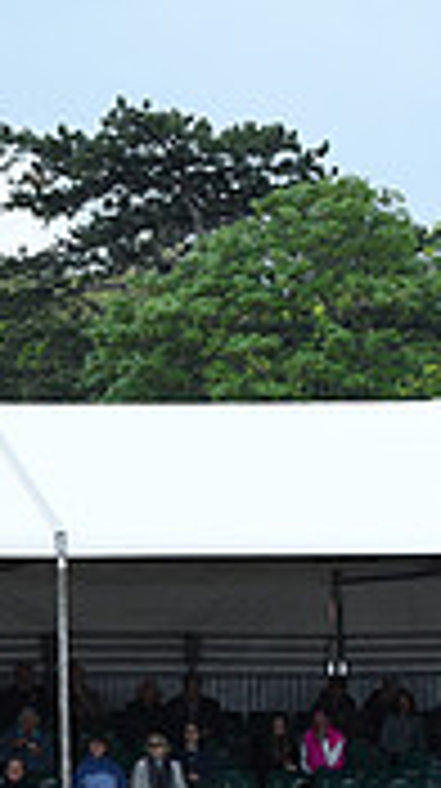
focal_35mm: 330
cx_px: -729
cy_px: 527
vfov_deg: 6.5
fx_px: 6883
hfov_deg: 3.6
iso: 800
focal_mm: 95
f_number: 5
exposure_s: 1/1600
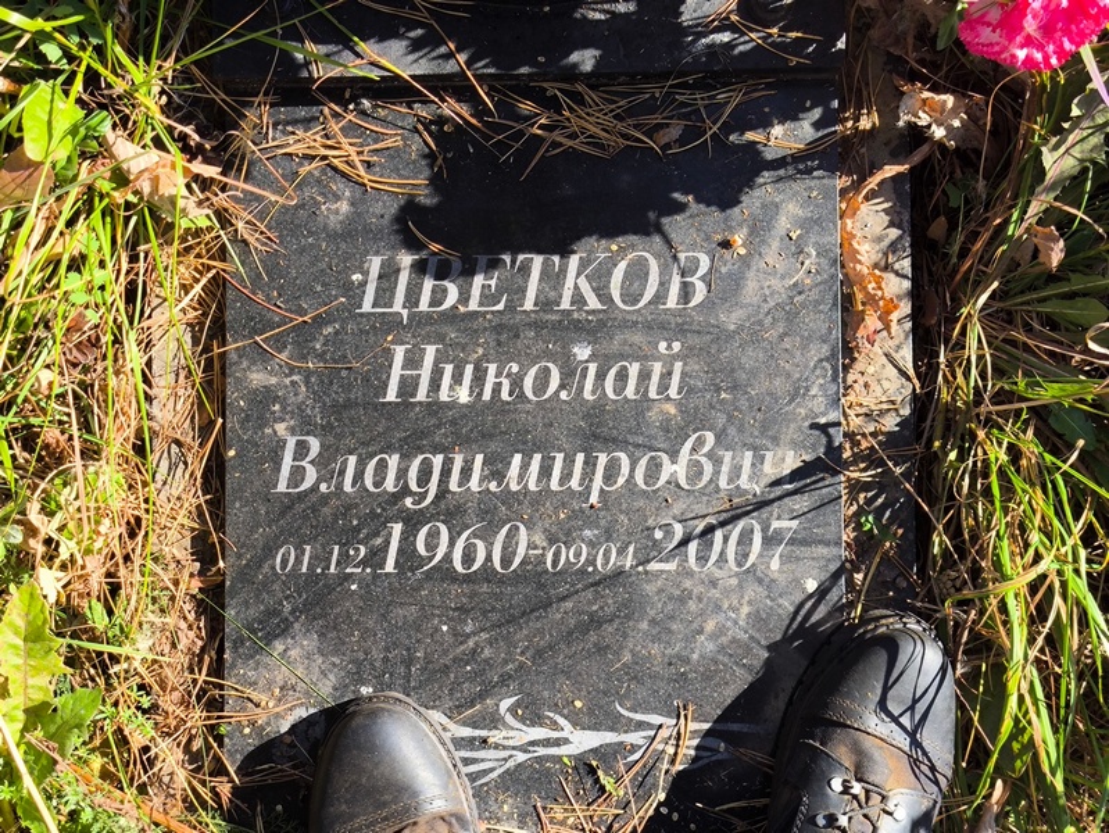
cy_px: 416
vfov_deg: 29.1
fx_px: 1603
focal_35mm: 50
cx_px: 554
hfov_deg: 38.2
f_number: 1.7
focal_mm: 4.71
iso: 50
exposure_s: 1/559
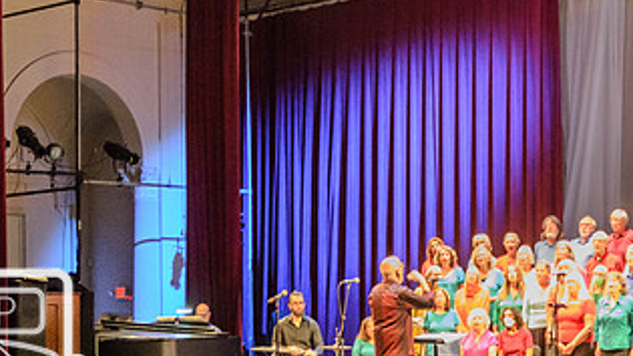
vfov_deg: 12.5
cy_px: 283
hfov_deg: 22.2
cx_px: 398
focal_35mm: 96
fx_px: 1611
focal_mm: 32
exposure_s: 1/40
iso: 3200
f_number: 4.2
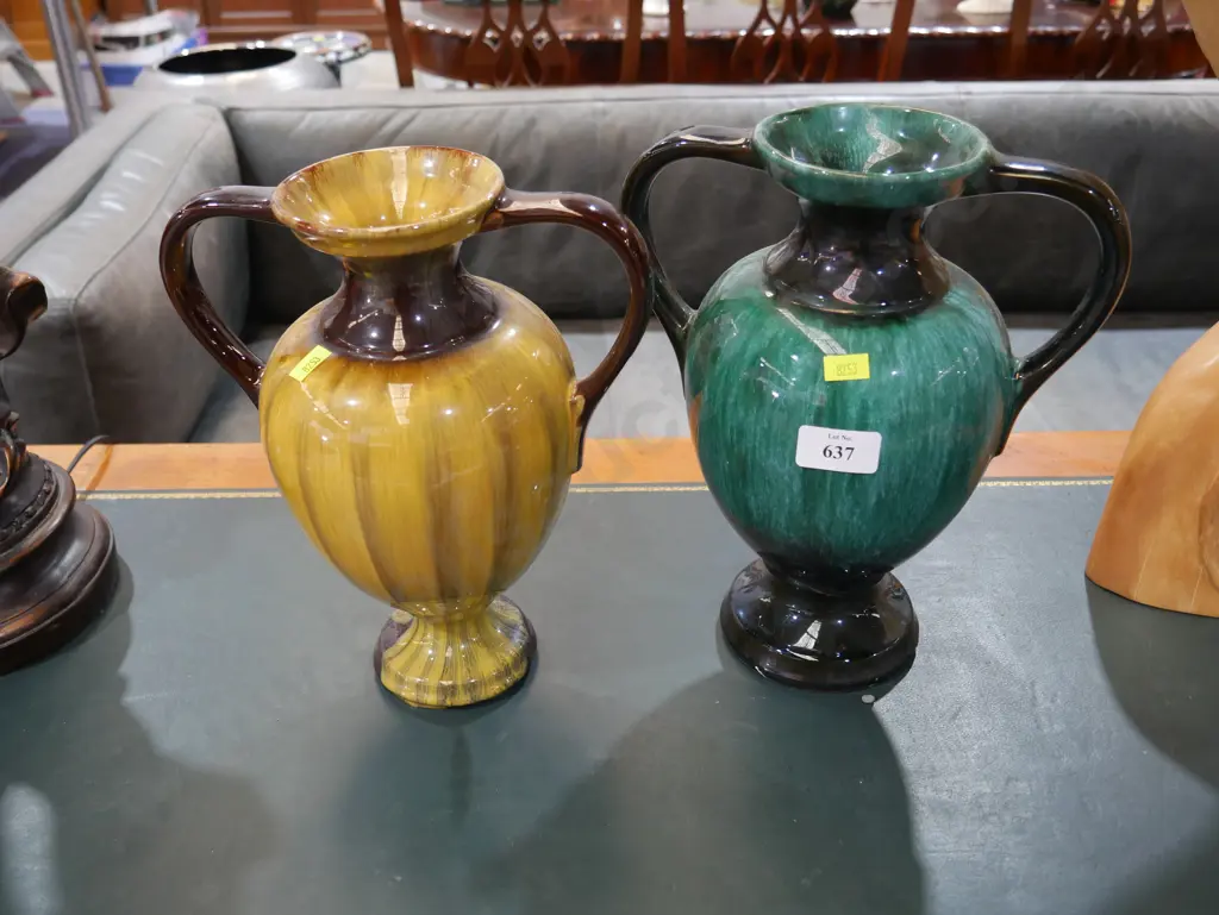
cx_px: 610
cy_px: 458
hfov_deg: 53.9
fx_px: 1198
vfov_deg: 41.8
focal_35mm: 34
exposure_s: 1/60
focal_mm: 17
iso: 800
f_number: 4
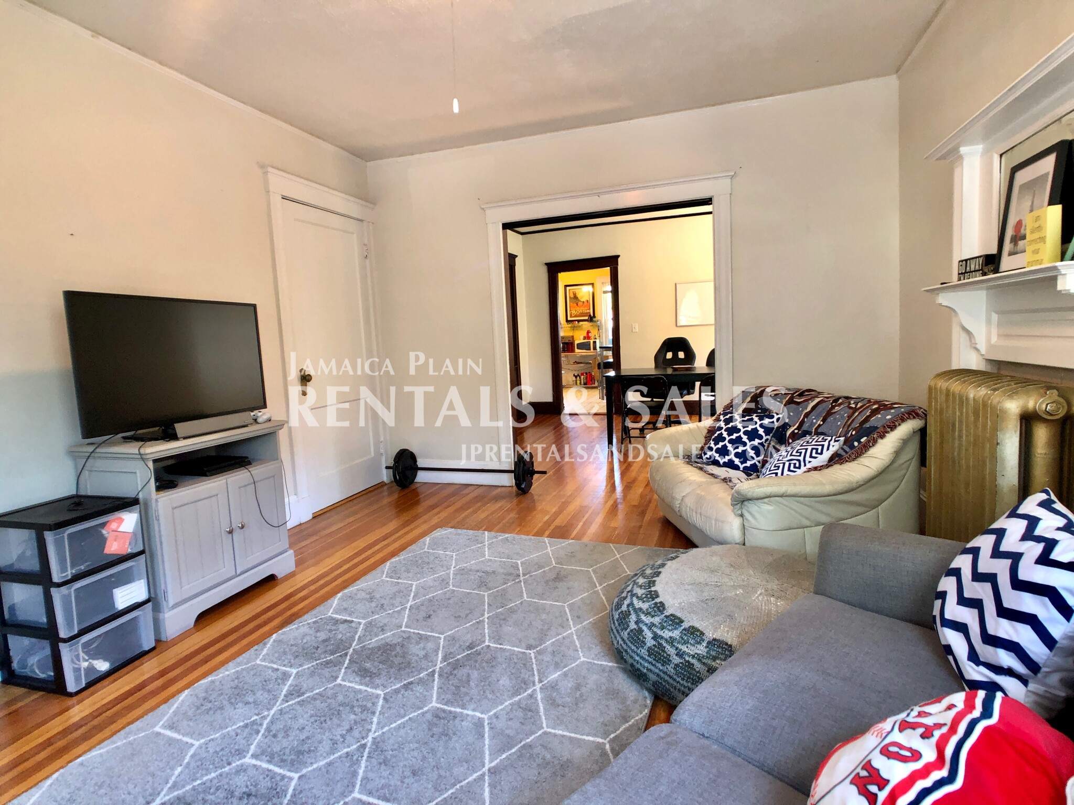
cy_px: 402
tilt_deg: -5.7
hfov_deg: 63.4
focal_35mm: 28
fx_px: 869
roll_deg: +3.2
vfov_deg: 49.7
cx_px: 537
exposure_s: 1/30
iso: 80
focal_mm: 3.99
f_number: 1.8
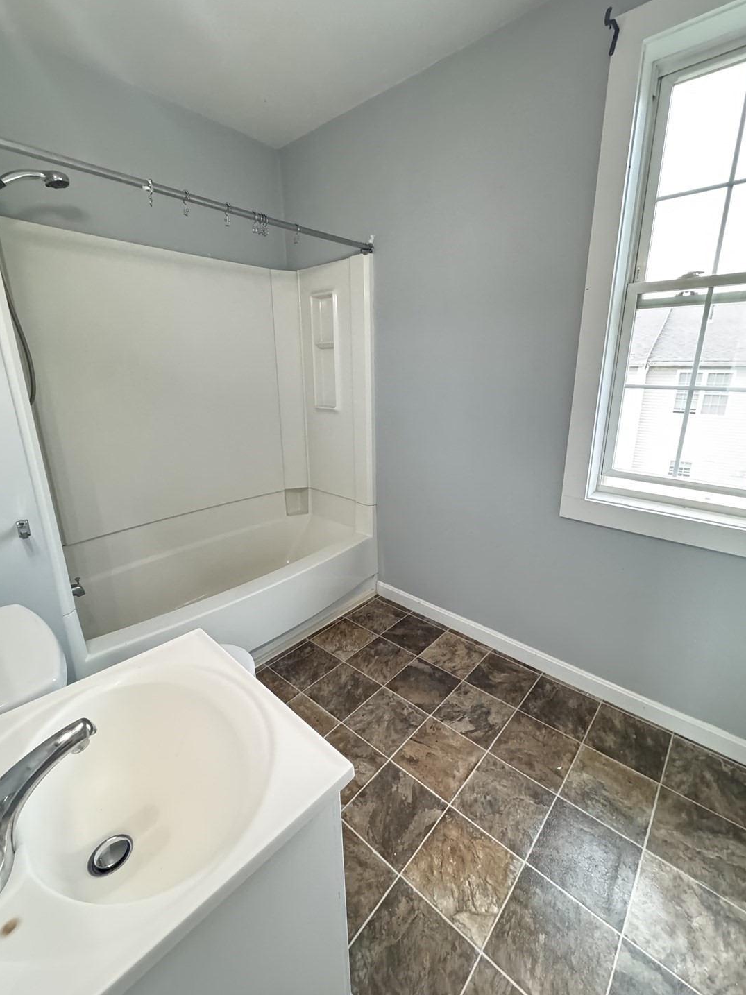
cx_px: 385
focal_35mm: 15
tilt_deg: -15.0
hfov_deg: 81.7
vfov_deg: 98.2
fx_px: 431
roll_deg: +1.0
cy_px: 485
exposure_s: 1/60
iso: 1250
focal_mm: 2.22
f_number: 2.2
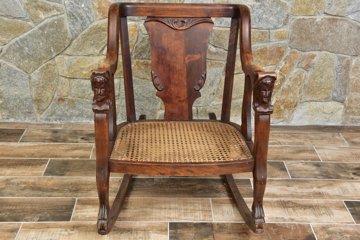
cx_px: 180
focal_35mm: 42
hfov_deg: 46.4
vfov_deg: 31.9
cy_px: 120
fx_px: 420
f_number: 11
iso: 100
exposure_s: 1/60
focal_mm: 42
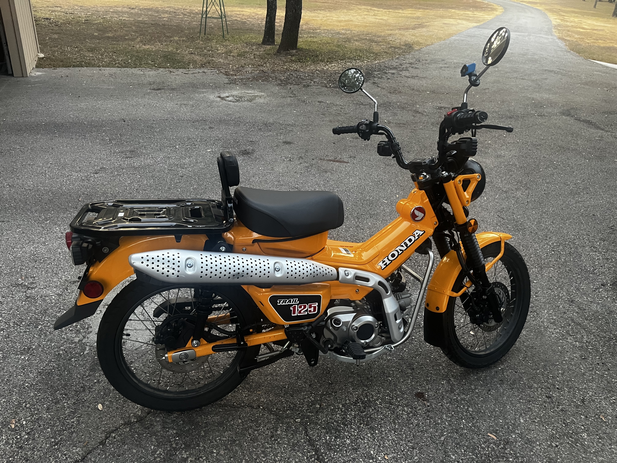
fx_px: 463
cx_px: 308
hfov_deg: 67.3
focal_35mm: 26
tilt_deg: -29.2
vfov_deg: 53.1
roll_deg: -3.6
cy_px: 232
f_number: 1.6
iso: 250
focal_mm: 5.1
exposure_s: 1/60
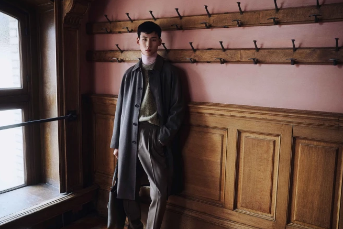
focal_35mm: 35
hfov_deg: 55.1
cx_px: 176
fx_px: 329
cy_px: 115
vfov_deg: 38.4
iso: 1600
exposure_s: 1/125
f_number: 4
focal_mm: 33.5
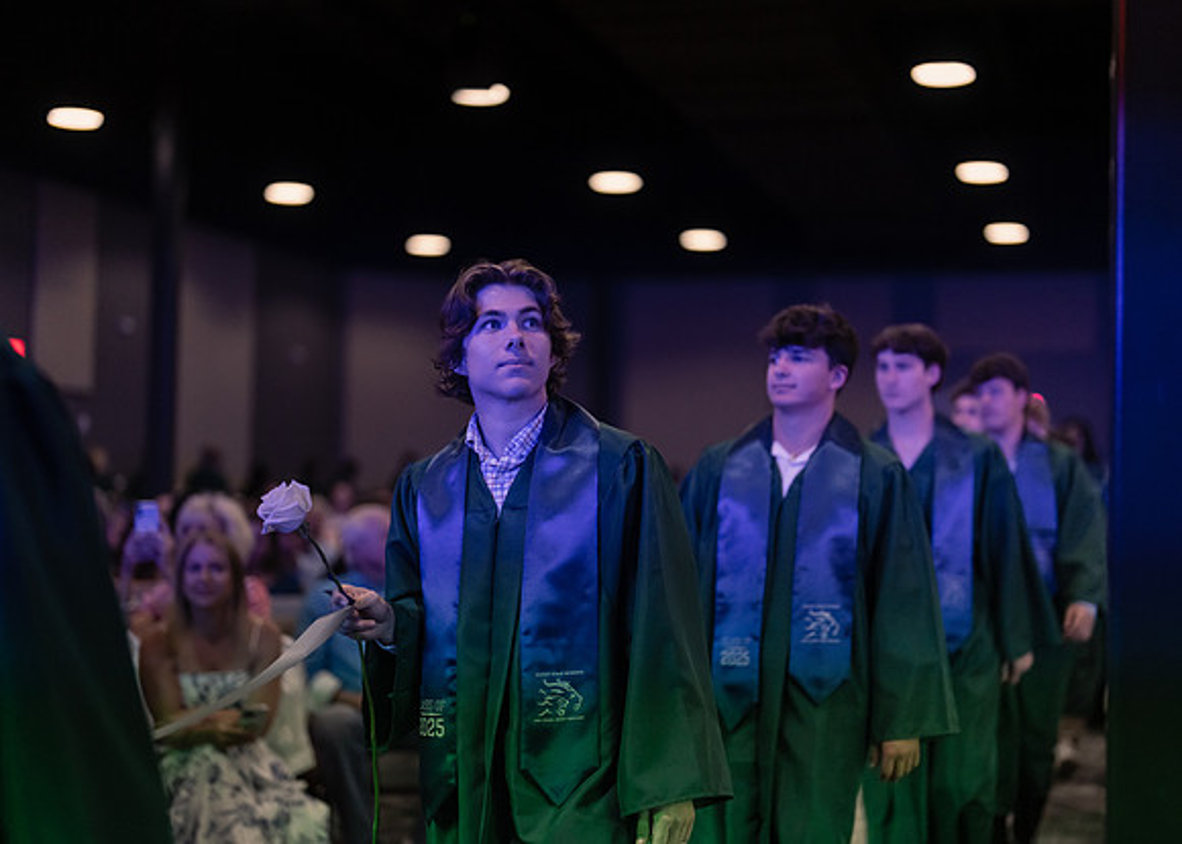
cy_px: 422
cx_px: 591
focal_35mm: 53
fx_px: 1782
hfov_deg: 36.7
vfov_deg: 26.6
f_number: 1.2
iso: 1250
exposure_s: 1/500
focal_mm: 50
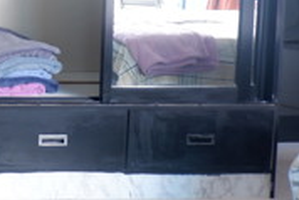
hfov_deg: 19.9
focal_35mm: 81
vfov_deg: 16.4
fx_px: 673
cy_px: -15
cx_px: -203
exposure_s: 1/34
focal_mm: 16
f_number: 3.5
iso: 400
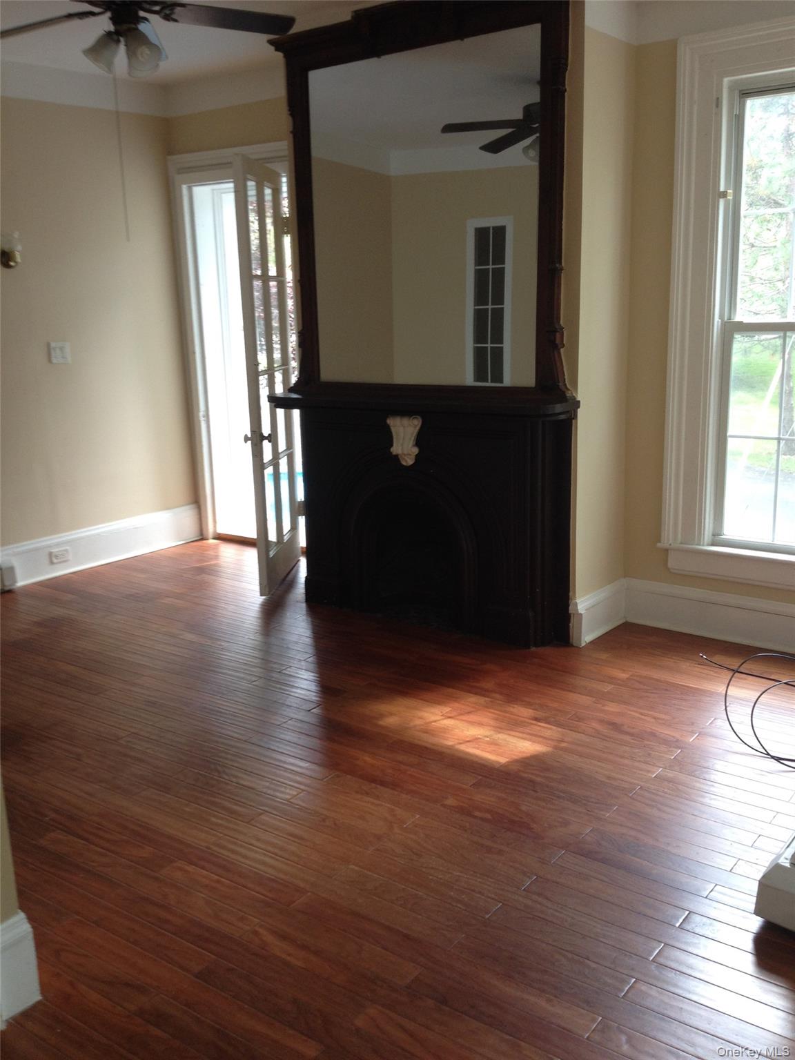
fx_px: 1072
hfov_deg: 40.7
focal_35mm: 35
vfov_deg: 52.6
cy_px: 530
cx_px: 398
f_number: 2.4
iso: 64
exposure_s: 1/40
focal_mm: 4.28
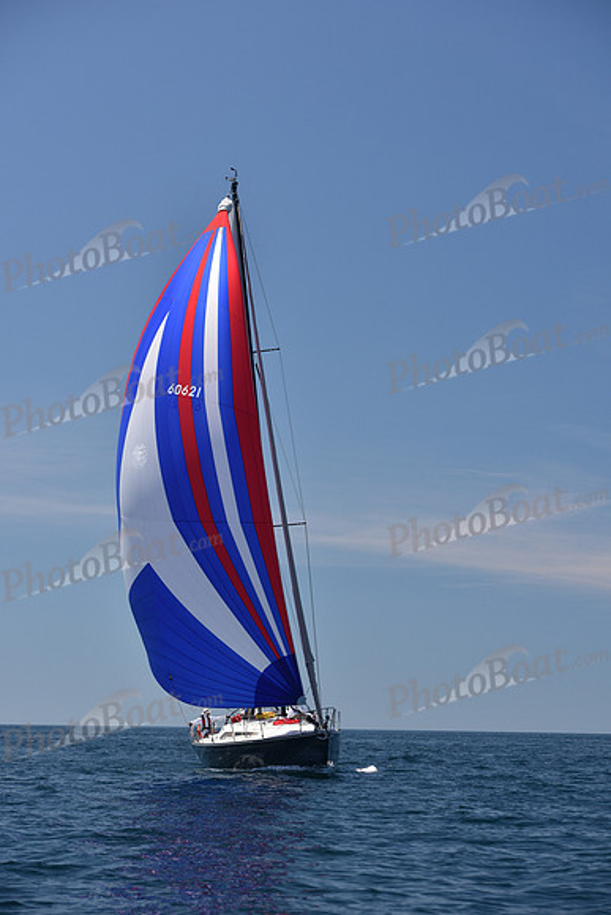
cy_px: 458
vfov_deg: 23.6
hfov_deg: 15.9
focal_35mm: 86
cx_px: 306
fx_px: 2188
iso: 250
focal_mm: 86
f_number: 5
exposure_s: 1/800
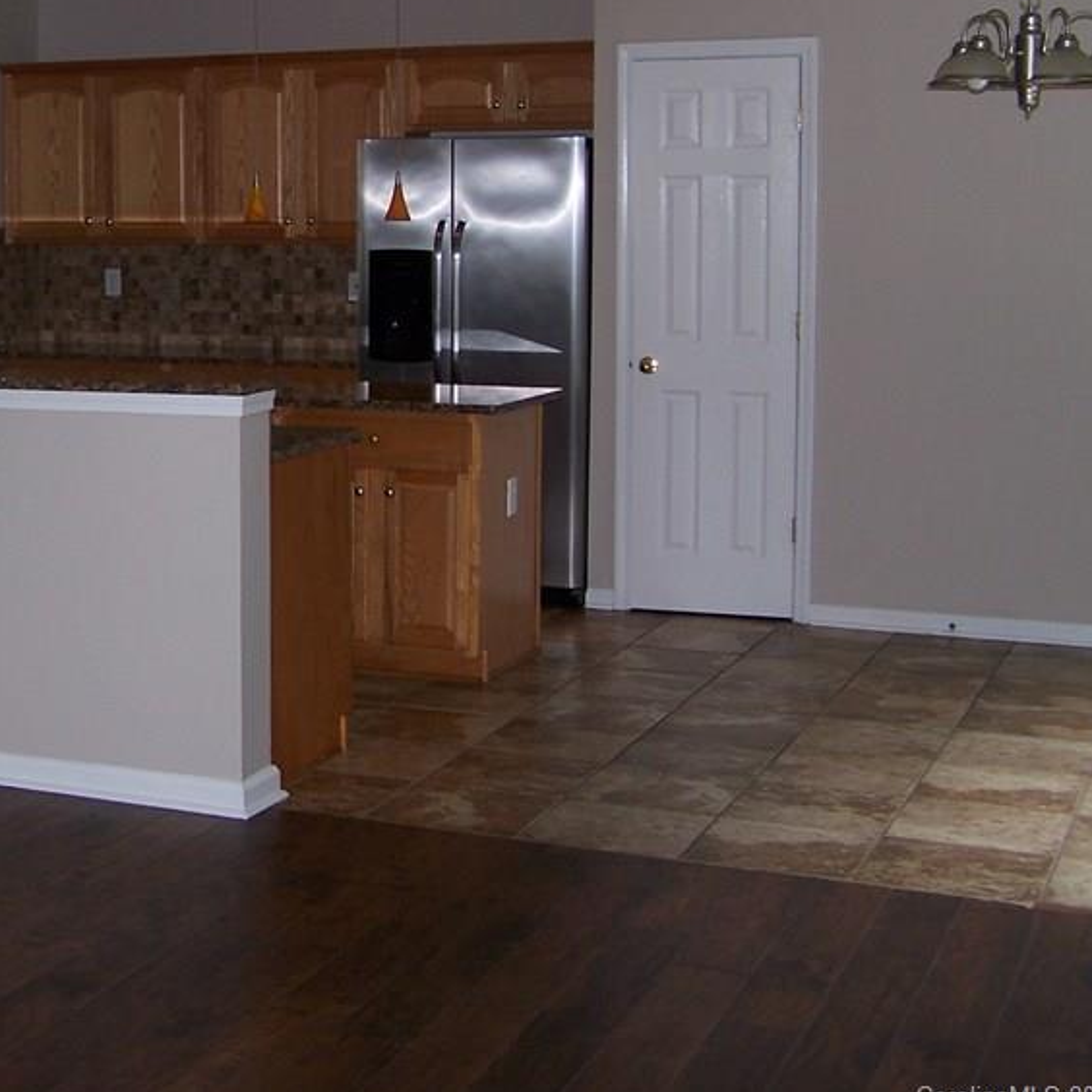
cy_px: 372
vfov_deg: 28.0
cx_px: 147
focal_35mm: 61
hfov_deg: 27.3
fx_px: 2177
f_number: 2.8
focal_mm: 6.3
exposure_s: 1/60
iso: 80
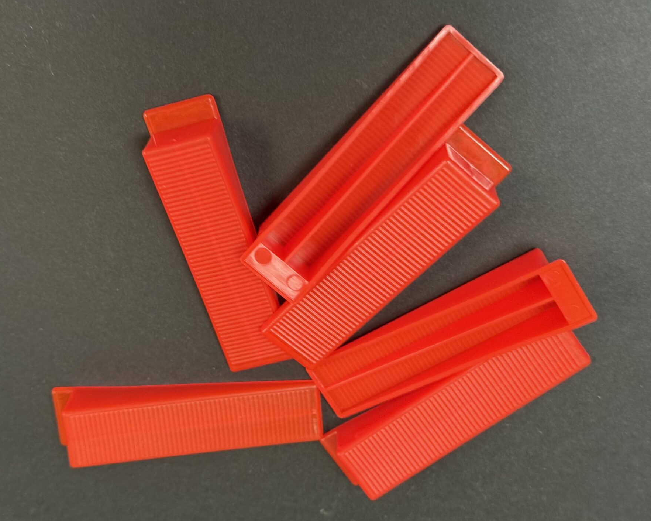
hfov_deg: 36.7
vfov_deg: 29.7
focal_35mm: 51
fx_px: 983
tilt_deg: -66.8
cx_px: 311
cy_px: 262
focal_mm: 6.76
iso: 250
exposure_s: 1/60
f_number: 1.78
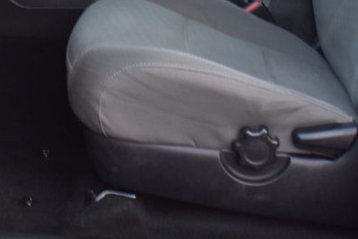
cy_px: -8
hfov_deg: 21.7
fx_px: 934
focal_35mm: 94
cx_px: 158
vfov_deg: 14.3
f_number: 6.3
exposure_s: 1/15
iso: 500
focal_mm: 24
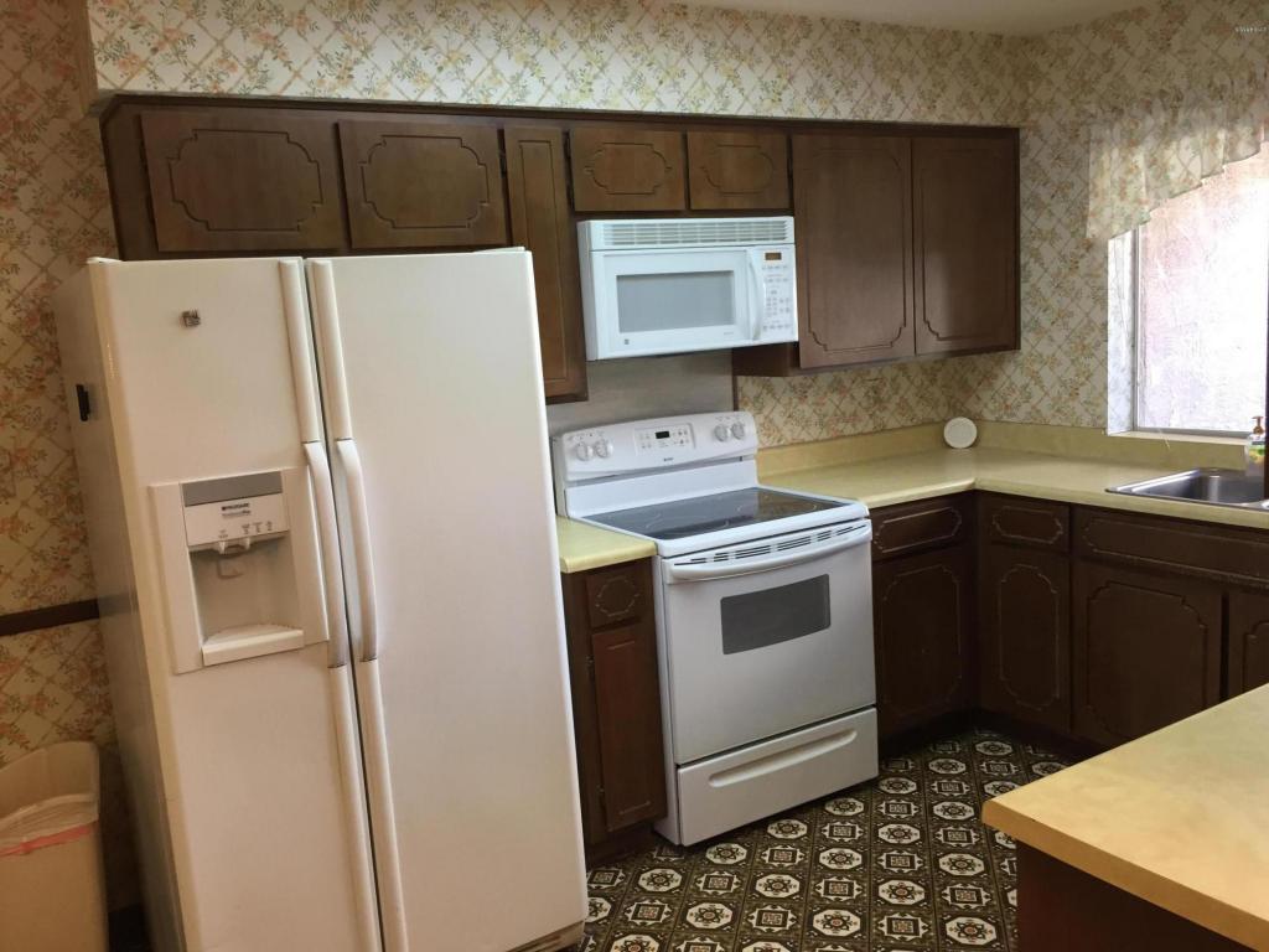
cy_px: 476
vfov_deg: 48.2
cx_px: 634
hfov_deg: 61.7
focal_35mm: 29
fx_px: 1063
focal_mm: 4.15
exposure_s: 1/30
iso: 32
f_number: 2.2
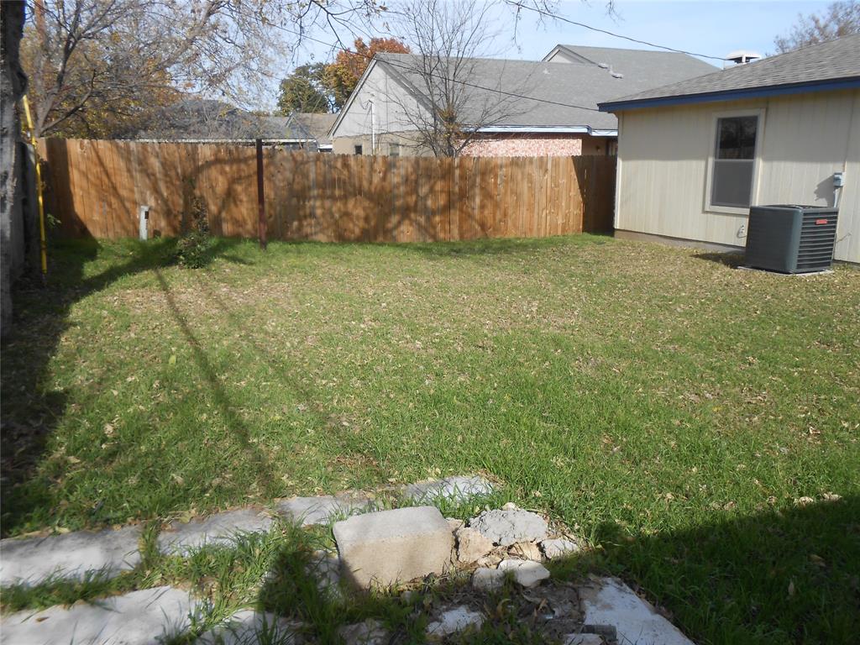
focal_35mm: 26
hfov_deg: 67.3
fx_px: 646
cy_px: 322
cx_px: 430
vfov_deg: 53.1
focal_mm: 4.6
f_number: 3.5
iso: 80
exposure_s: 1/640
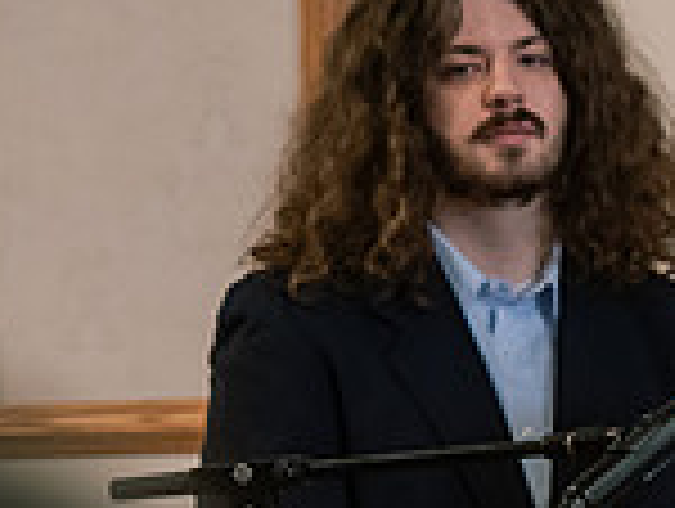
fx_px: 10859
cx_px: 783
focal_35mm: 556
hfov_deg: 3.6
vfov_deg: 2.7
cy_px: 614
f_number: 3.2
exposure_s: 1/200
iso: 2500
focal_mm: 150
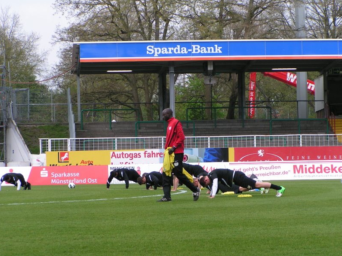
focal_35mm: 151
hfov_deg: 13.1
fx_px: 1492
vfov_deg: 9.8
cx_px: 171
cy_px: 128
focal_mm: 22.9
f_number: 5
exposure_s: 1/250
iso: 50
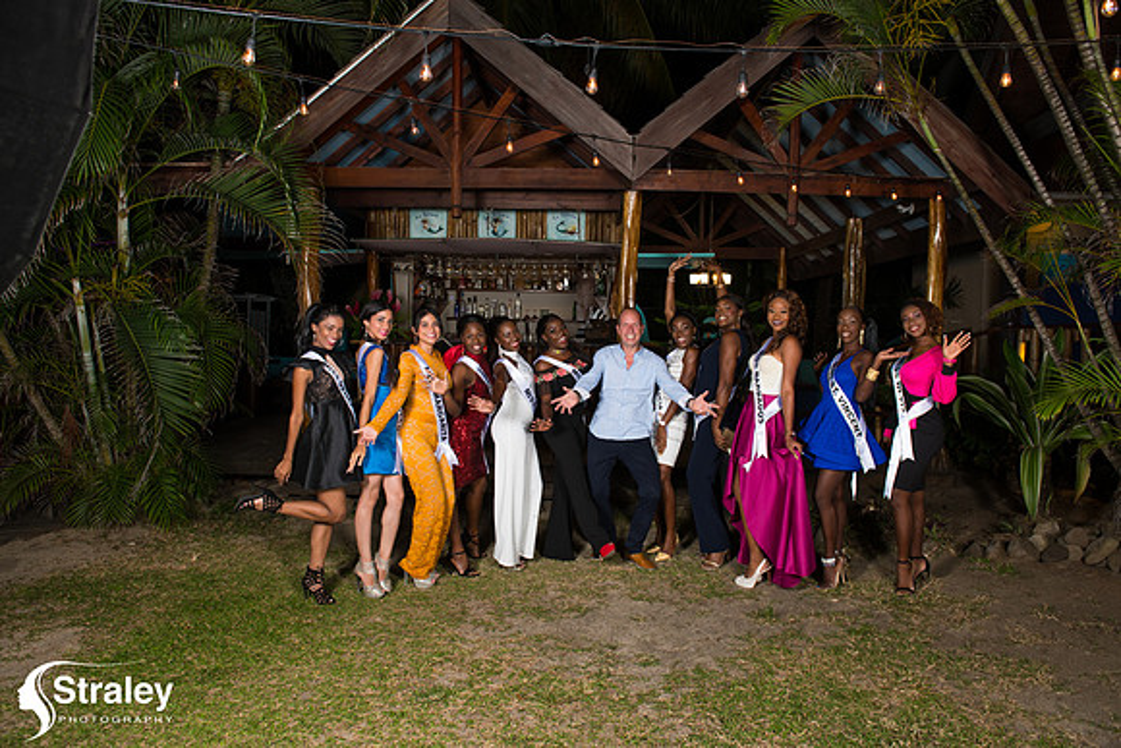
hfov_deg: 73.7
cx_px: 560
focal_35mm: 24
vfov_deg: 53.2
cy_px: 374
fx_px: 747
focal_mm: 24
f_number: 5.6
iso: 500
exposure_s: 1/80
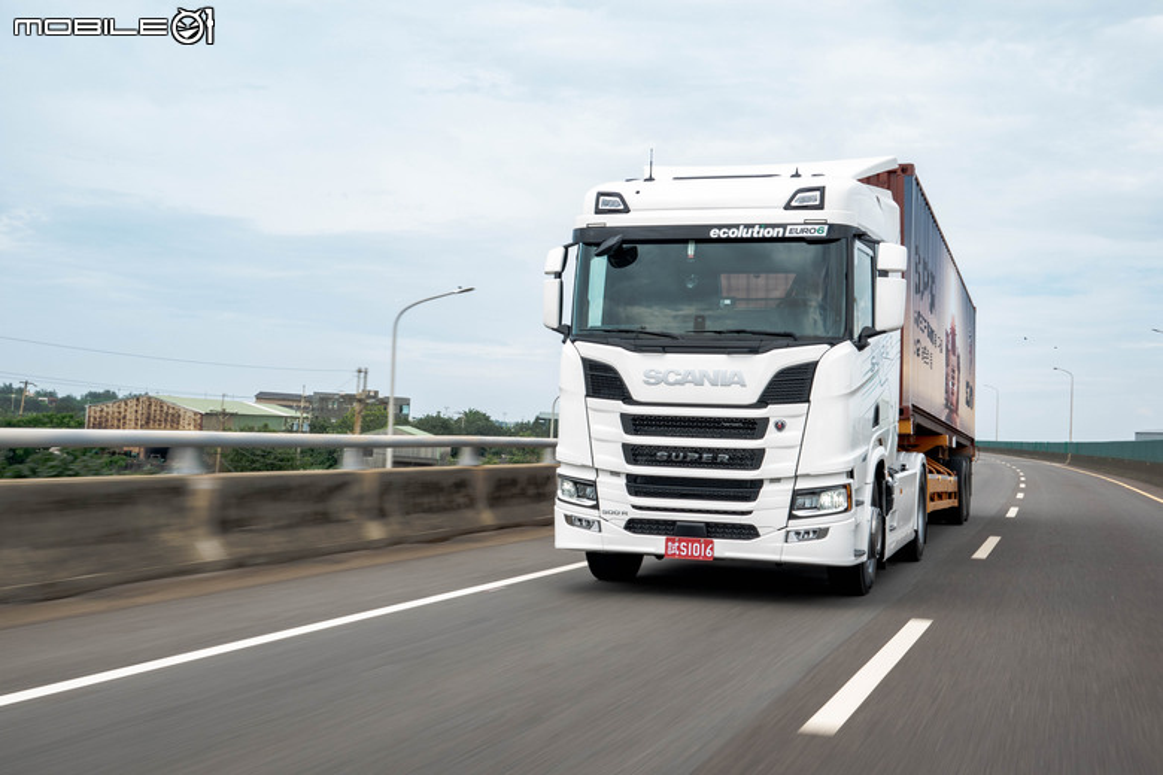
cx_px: 582
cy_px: 388
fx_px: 1324
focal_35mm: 41
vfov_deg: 32.6
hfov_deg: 47.4
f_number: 8
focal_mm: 15.17
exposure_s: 1/60
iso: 100
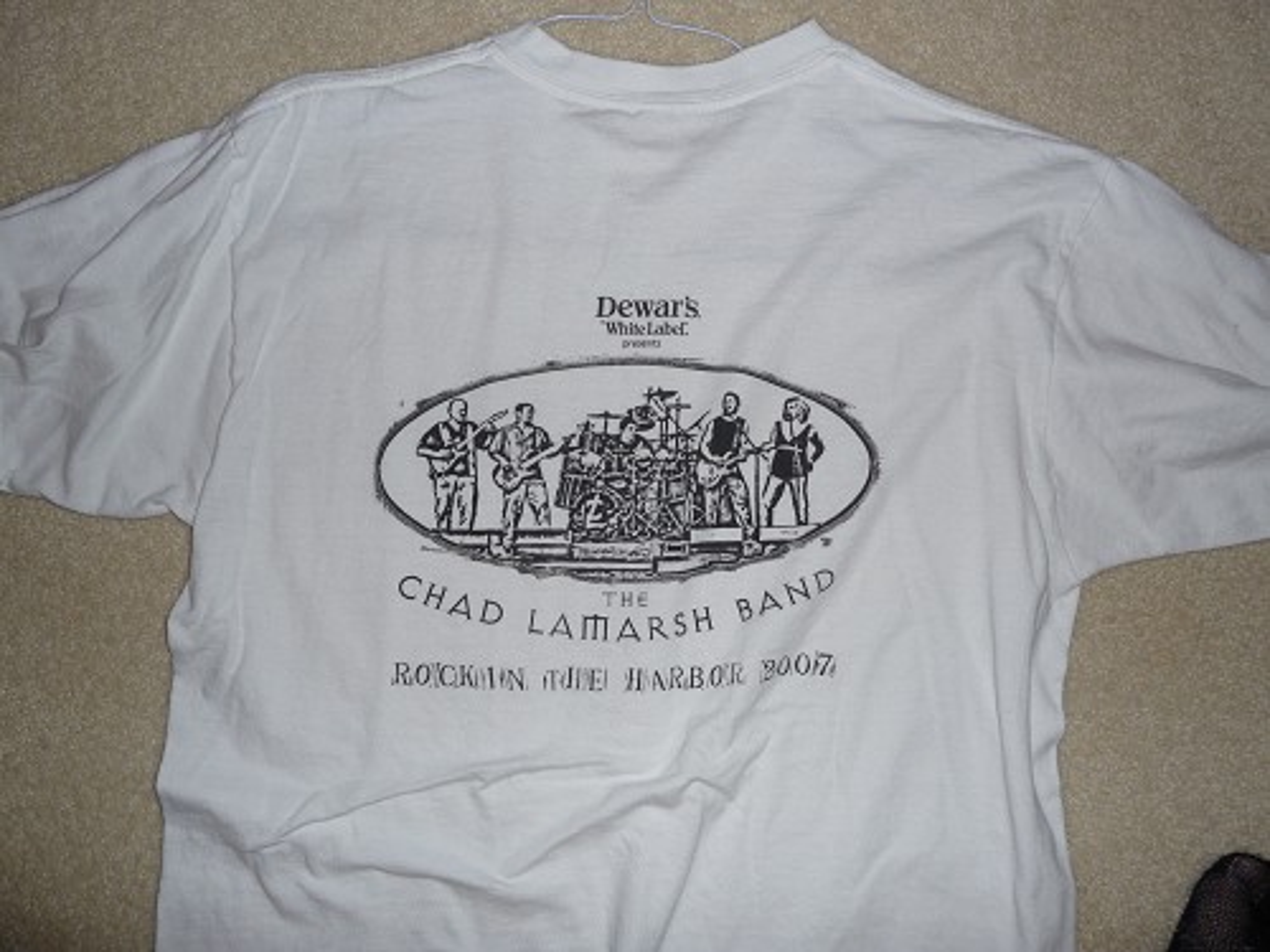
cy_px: 476
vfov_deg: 46.8
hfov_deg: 60.0
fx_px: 1101
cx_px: 635
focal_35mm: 30
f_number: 3.4
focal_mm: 5
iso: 100
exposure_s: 1/30
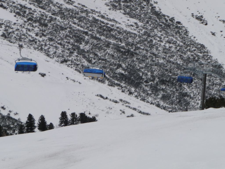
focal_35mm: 96
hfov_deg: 20.4
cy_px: 84
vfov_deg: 15.4
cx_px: 112
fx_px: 624
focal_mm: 16.3
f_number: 4.7
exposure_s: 1/250
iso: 100
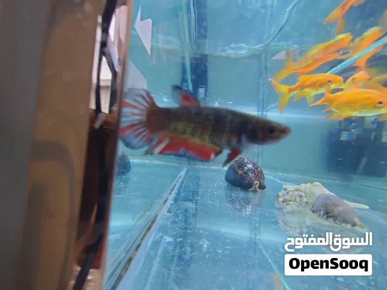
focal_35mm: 13
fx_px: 145
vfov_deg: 89.9
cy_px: 145
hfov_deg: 106.2
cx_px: 194
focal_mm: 1.8
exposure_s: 1/50
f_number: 2.2
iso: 320
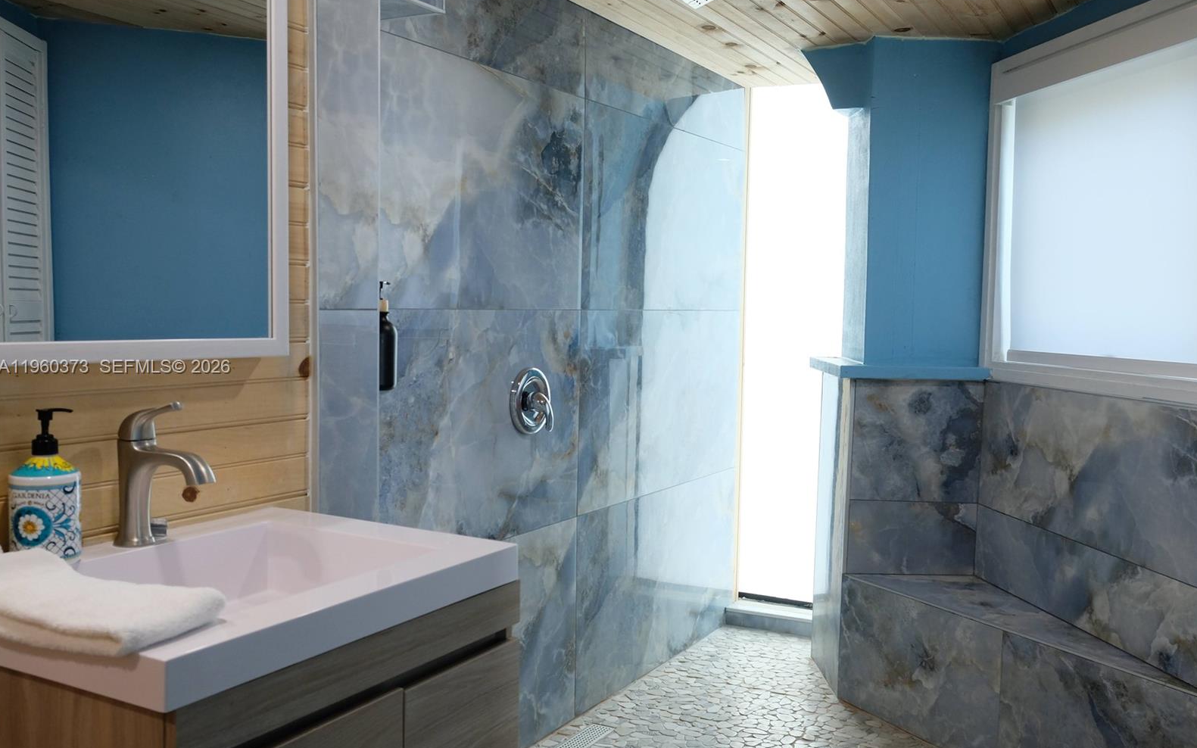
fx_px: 1076
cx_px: 600
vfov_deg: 38.3
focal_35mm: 33
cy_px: 368
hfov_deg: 58.1
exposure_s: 1/60
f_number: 5
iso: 1250
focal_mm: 21.4
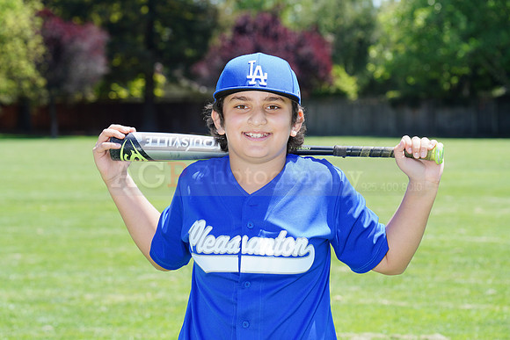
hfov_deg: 13.9
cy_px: 170
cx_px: 255
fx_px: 2097
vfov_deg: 9.3
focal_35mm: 148
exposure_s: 1/200
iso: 200
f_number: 9
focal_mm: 148
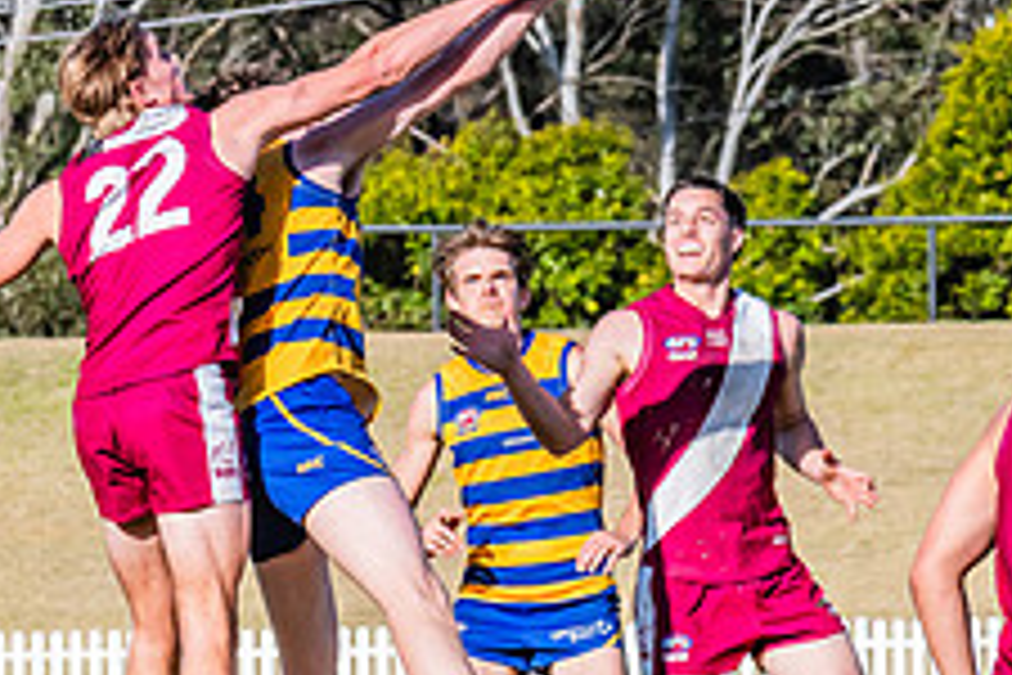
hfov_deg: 2.9
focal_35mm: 711
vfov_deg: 1.9
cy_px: 256
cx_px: 315
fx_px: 19985
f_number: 16
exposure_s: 1/640
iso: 800
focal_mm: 240
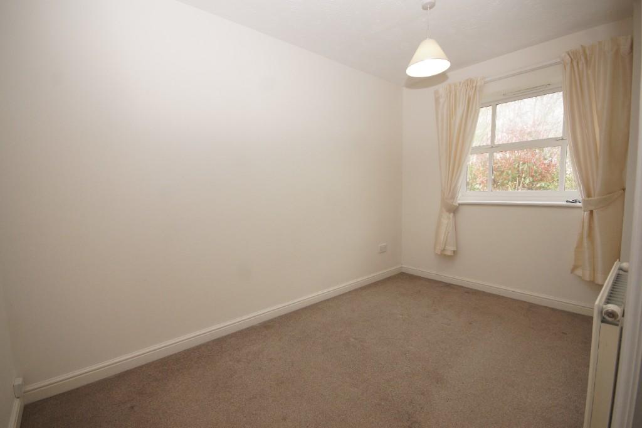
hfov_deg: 100.4
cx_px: 321
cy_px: 214
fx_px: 267
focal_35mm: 15
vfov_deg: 77.3
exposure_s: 1/60
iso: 640
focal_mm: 10
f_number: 6.3
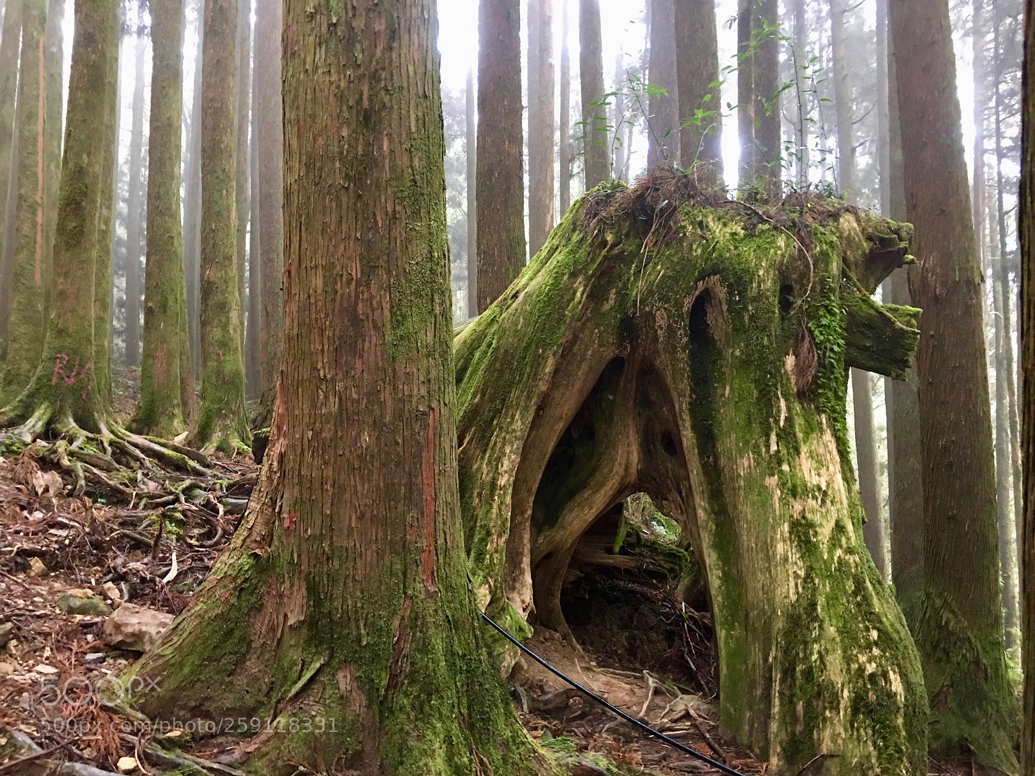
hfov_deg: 61.7
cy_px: 388
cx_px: 518
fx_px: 867
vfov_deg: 48.2
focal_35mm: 29
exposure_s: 1/10
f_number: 2.2
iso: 80
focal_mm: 4.15
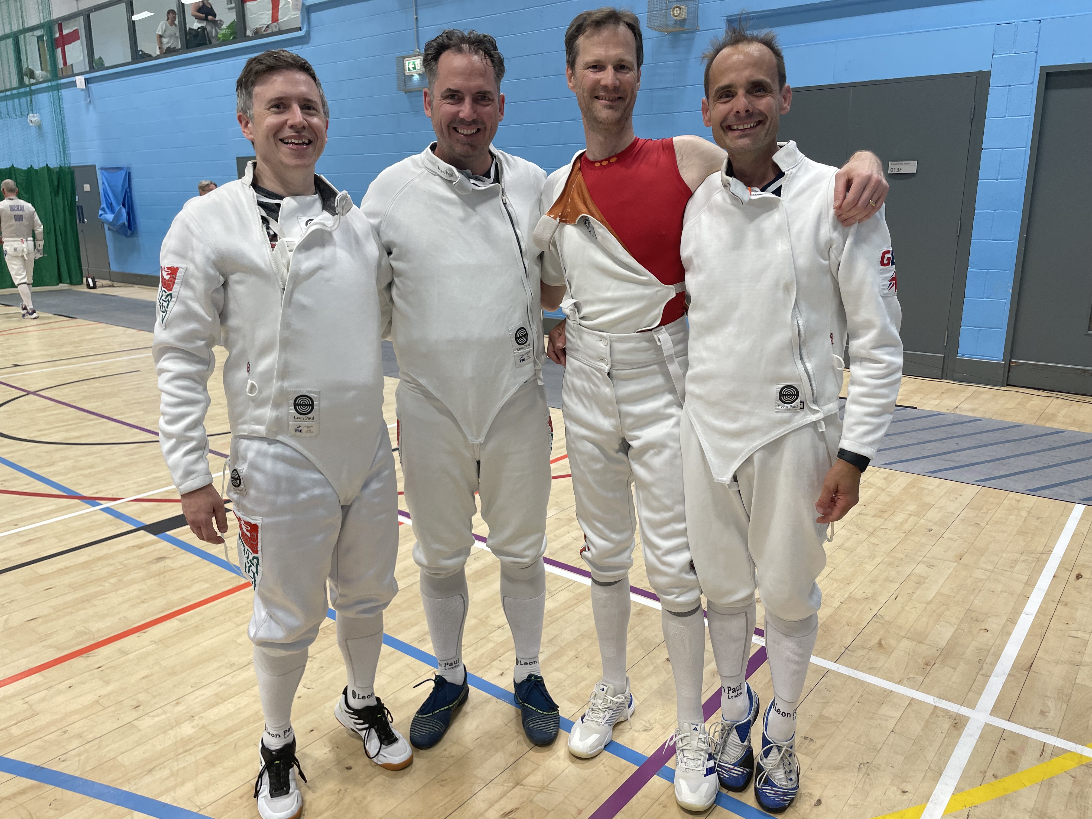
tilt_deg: -15.0
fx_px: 820
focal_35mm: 26
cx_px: 546
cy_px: 410
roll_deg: +0.4
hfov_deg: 67.3
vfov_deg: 53.1
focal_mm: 4.2
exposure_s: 1/99
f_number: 1.6
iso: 64
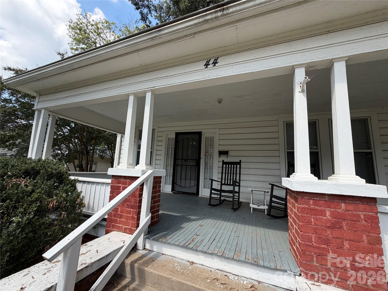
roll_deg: -3.4
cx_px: 194
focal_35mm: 14
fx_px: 157
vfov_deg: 85.7
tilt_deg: +8.1
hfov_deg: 102.1
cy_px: 146
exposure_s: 1/535
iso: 40
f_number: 2.2
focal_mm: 2.22
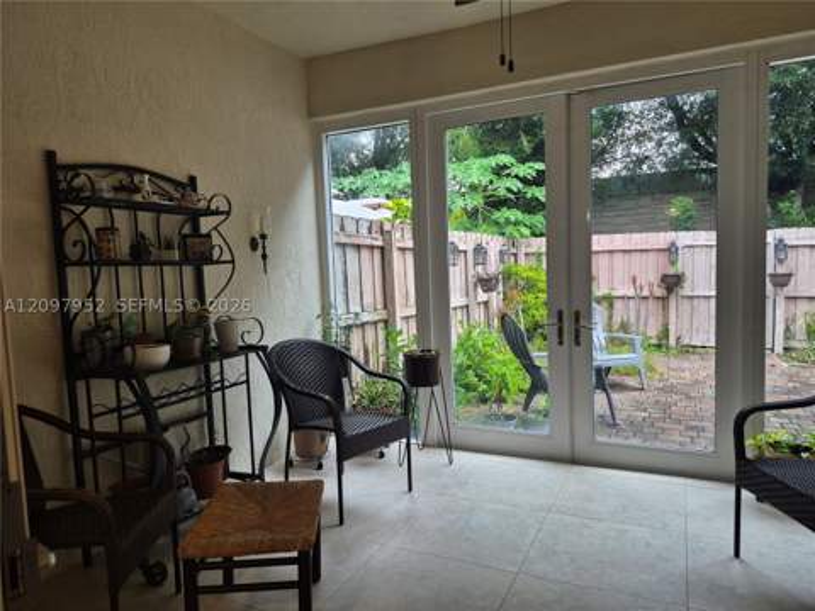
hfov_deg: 73.9
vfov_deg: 58.9
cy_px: 306
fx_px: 542
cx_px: 408
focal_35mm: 23
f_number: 1.8
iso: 250
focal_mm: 5.4
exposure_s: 1/120
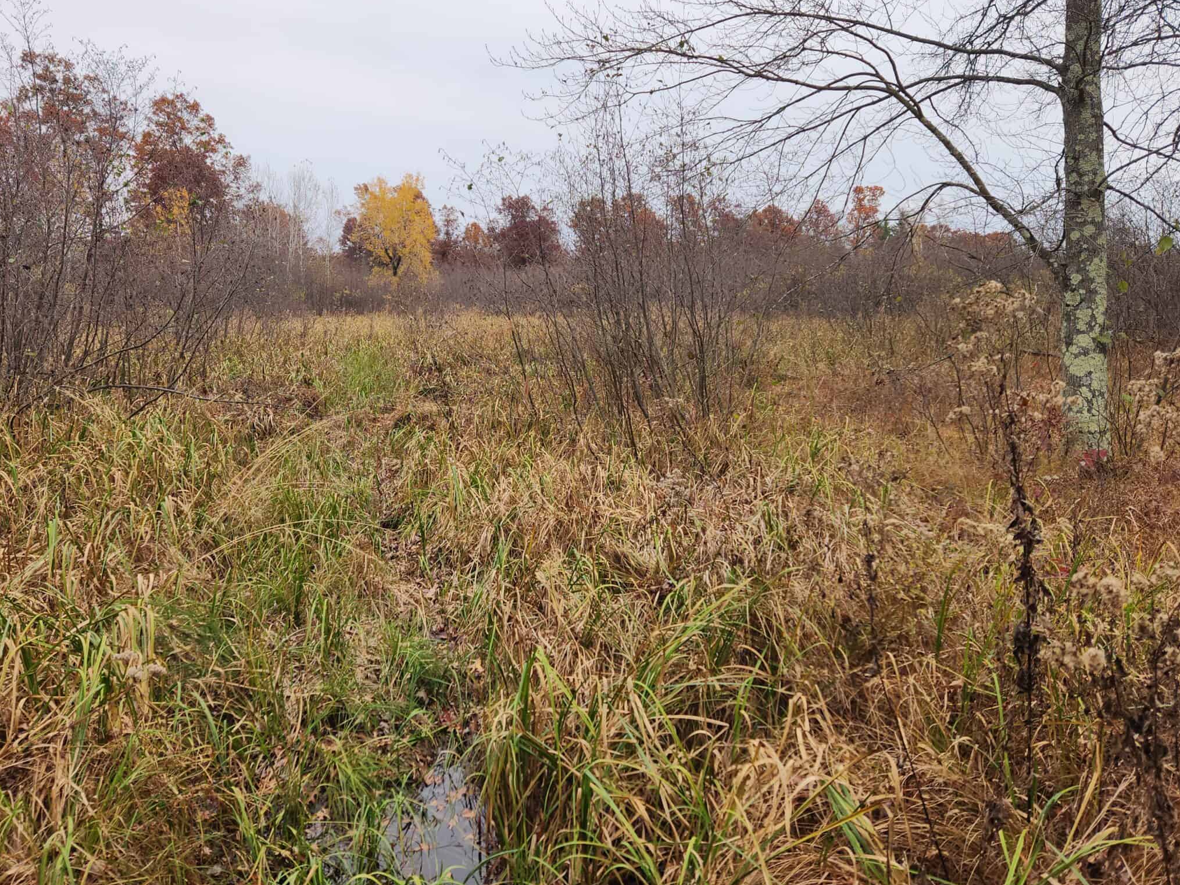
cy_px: 395
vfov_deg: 48.2
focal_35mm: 29
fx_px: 989
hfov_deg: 61.5
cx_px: 530
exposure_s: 1/585
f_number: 1.8
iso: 20
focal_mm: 5.4
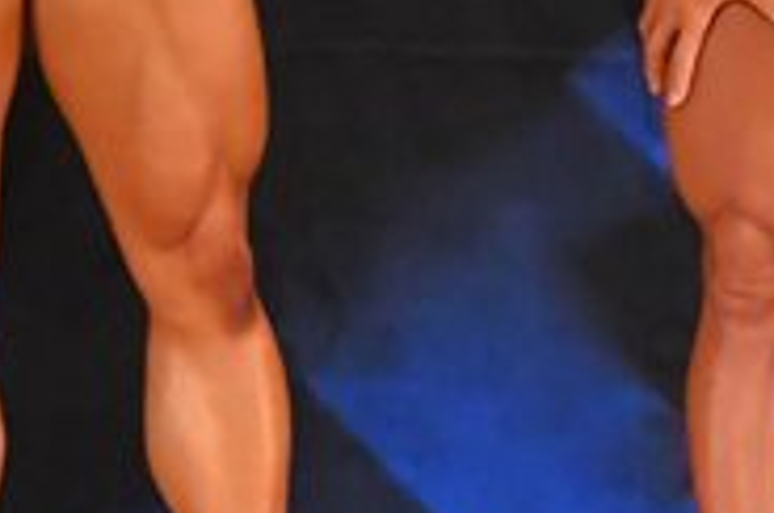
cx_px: 1243
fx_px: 27150
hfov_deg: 1.6
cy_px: -97
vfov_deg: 1.1
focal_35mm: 1265
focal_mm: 200
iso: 7200
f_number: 5.6
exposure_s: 1/400
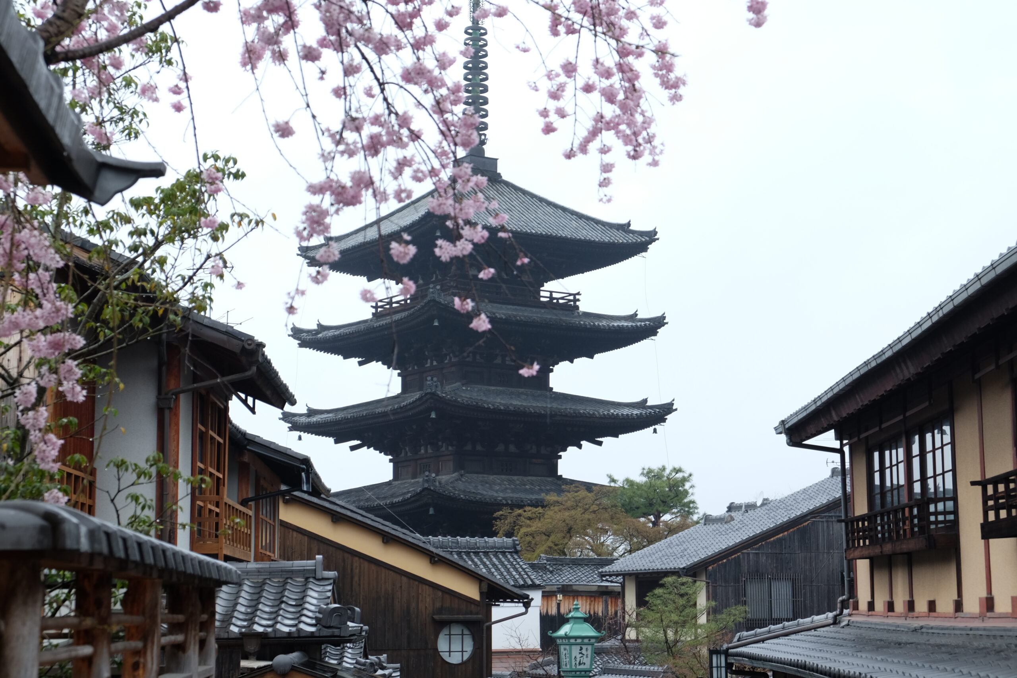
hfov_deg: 31.4
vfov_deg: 21.2
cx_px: 508
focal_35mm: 64
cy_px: 339
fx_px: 1808
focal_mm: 42.5
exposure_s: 1/40
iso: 200
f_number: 7.1
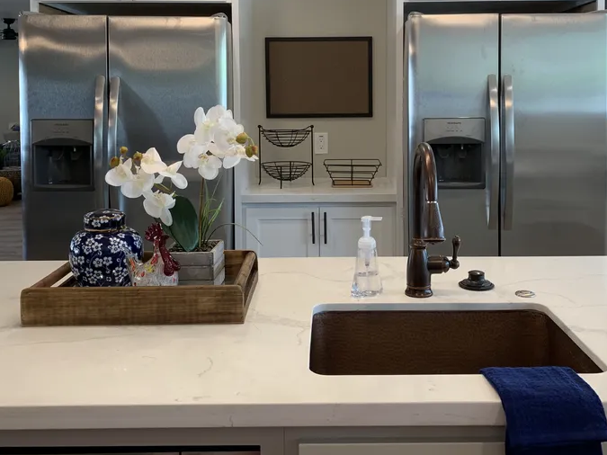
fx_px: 649
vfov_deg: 38.0
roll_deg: +0.4
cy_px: 132
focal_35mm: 37
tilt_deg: -2.7
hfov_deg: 50.1
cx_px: 331
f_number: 1.8
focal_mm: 4.2
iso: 100
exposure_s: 1/120
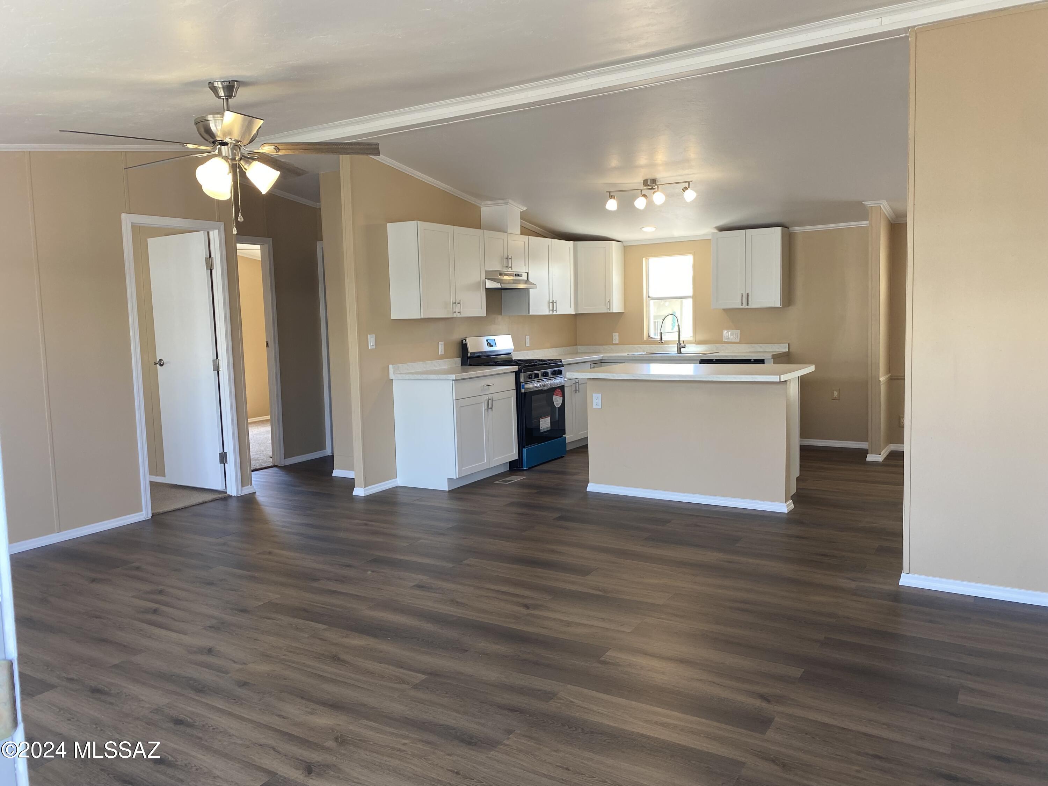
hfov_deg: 67.3
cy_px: 393
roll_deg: +1.4
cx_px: 524
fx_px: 787
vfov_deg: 53.1
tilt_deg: -8.5
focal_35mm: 26
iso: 64
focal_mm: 4.25
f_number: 1.8
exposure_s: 1/120
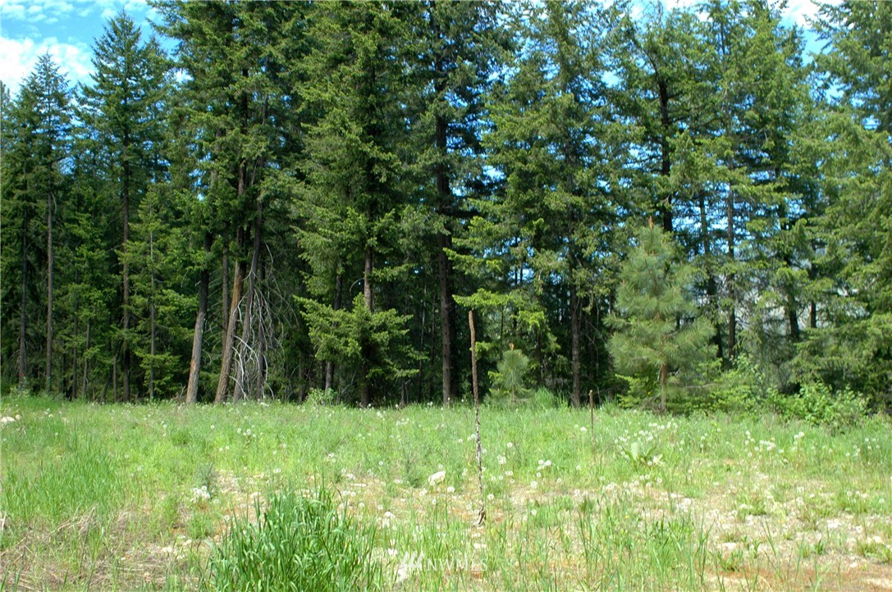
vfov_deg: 31.8
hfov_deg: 46.4
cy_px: 296
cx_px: 446
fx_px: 1039
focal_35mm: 42
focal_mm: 28
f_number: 5
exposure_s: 1/100
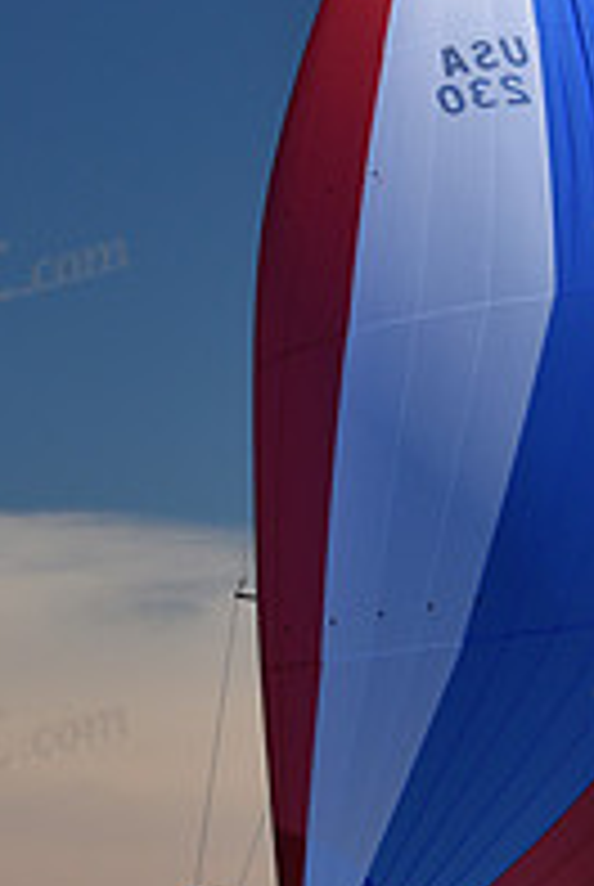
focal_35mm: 253
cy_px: 490
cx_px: 362
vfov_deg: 8.1
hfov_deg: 5.4
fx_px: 6239
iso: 250
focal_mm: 86
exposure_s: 1/800
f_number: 8
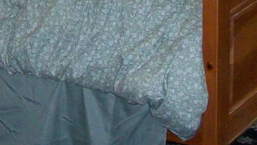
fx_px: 1043
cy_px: -172
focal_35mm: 153
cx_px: -4
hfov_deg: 13.8
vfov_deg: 7.5
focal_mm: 6
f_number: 2.7
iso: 140
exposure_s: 1/64
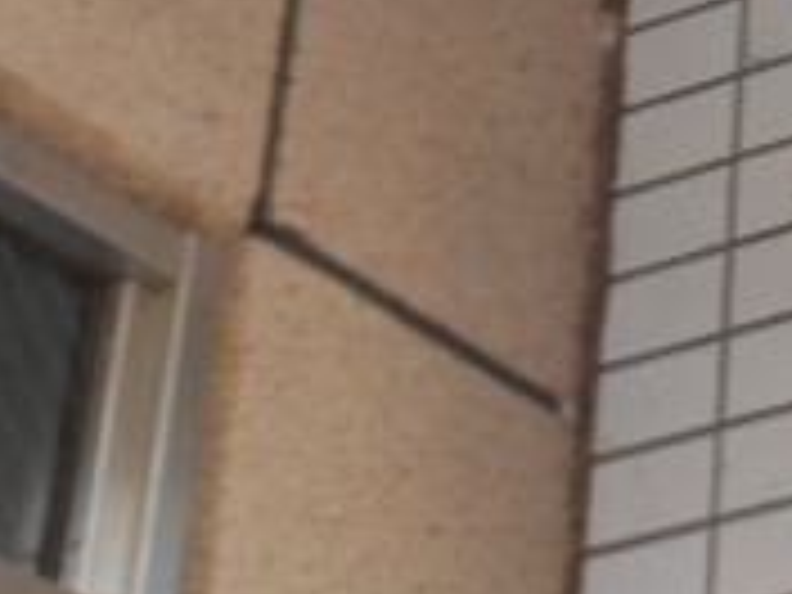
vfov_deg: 9.2
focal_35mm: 160
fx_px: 3661
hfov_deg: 11.9
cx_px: 1138
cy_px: -108
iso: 220
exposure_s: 1/30
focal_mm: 7.7
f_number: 4.2
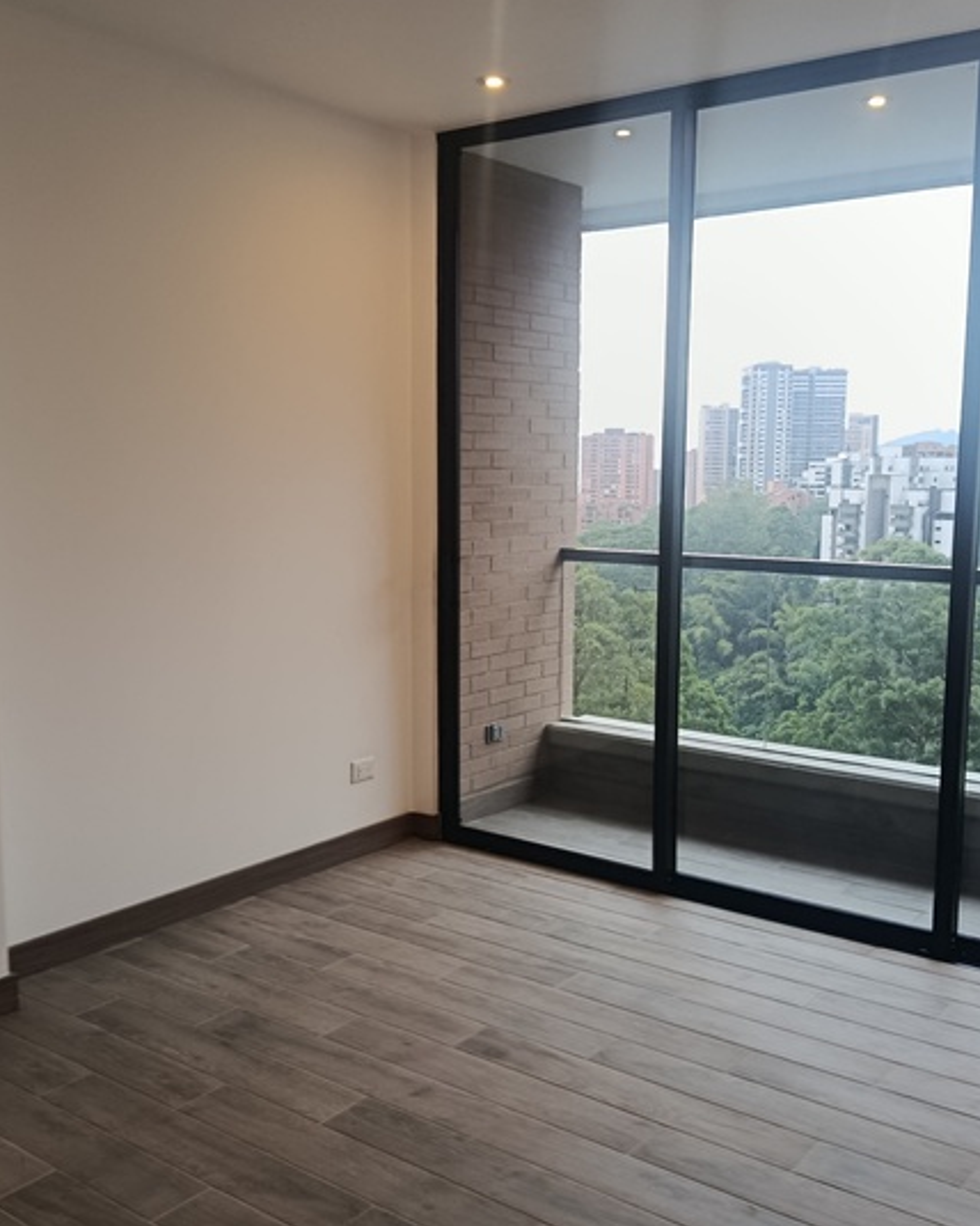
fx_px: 1269
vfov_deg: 51.5
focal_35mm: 35
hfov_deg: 42.2
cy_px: 635
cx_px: 490
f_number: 1.7
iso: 456
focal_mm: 5.24
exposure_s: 1/120
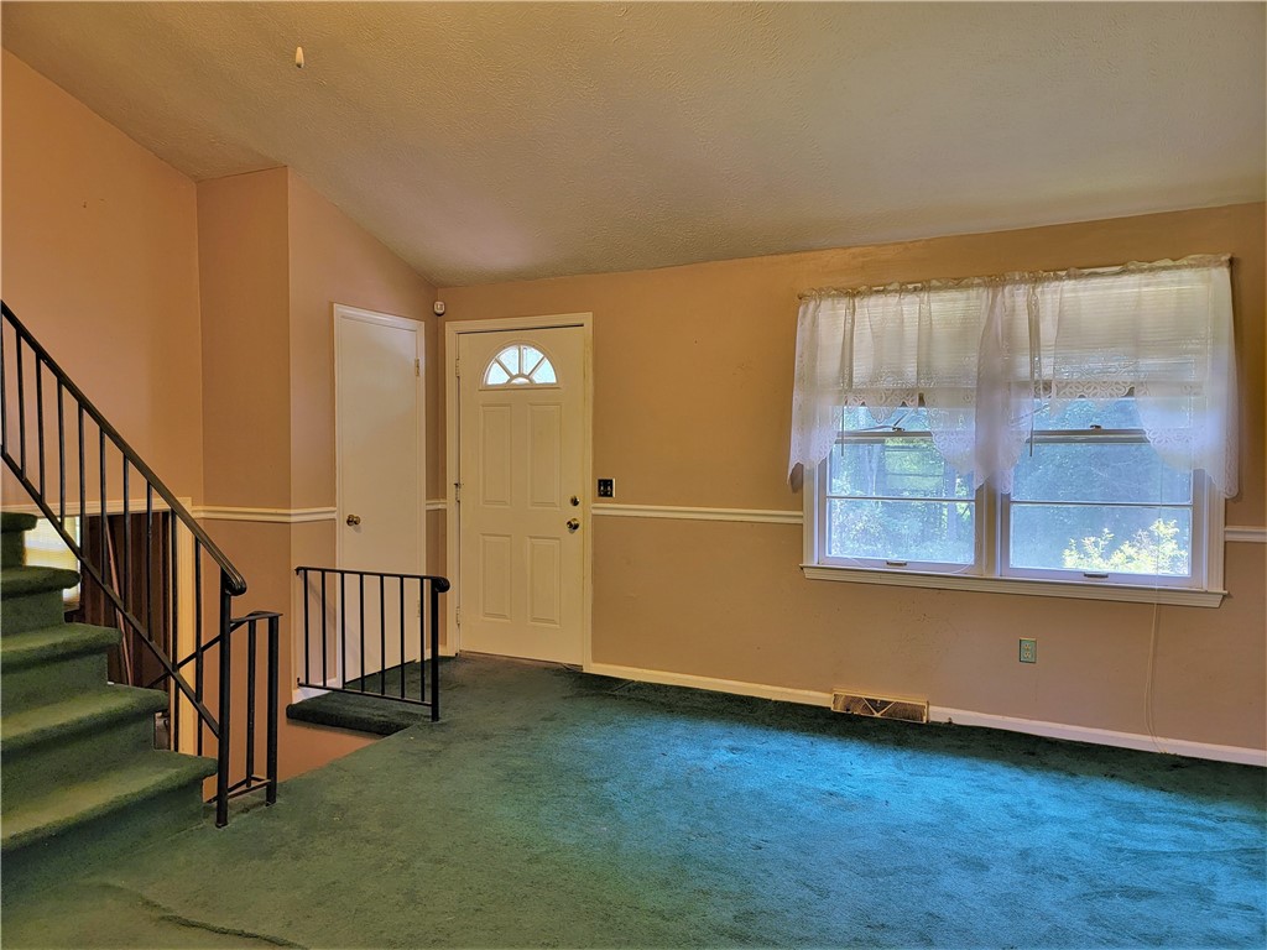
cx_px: 634
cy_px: 475
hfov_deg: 71.6
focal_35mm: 24
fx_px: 878
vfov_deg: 56.8
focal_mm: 6.7
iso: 160
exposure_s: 1/60
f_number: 1.8
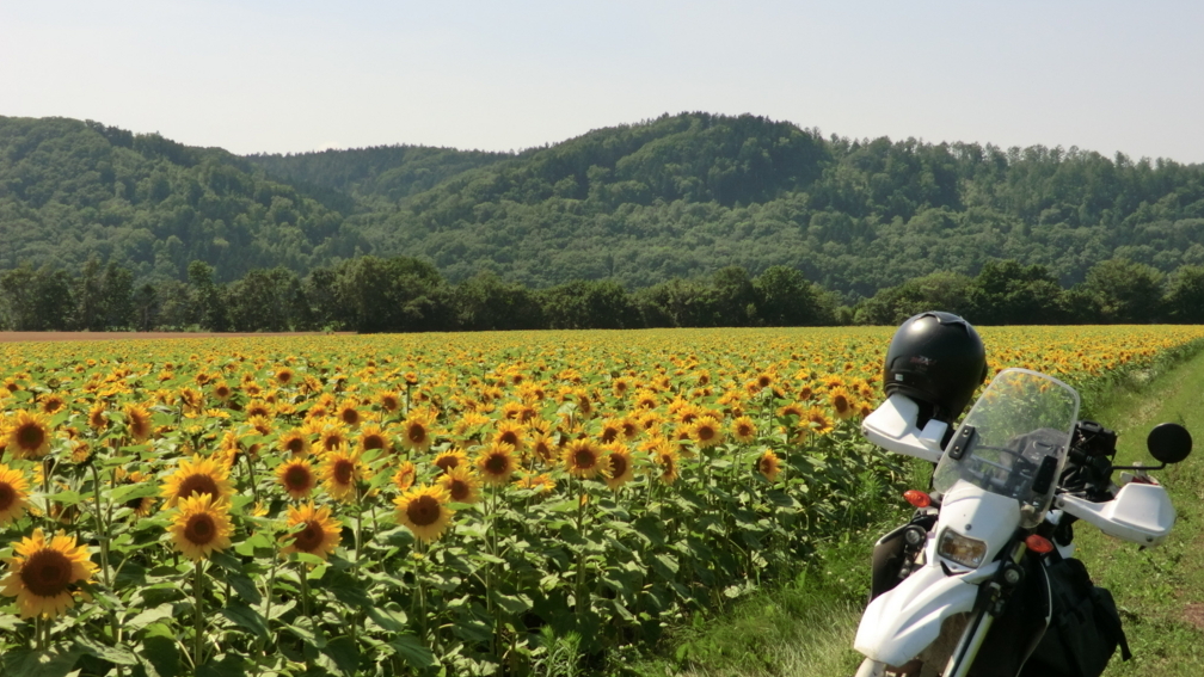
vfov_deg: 23.0
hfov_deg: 39.9
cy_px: 392
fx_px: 1660
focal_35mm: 52
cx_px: 606
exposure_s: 1/800
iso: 80
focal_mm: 8.4
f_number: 4
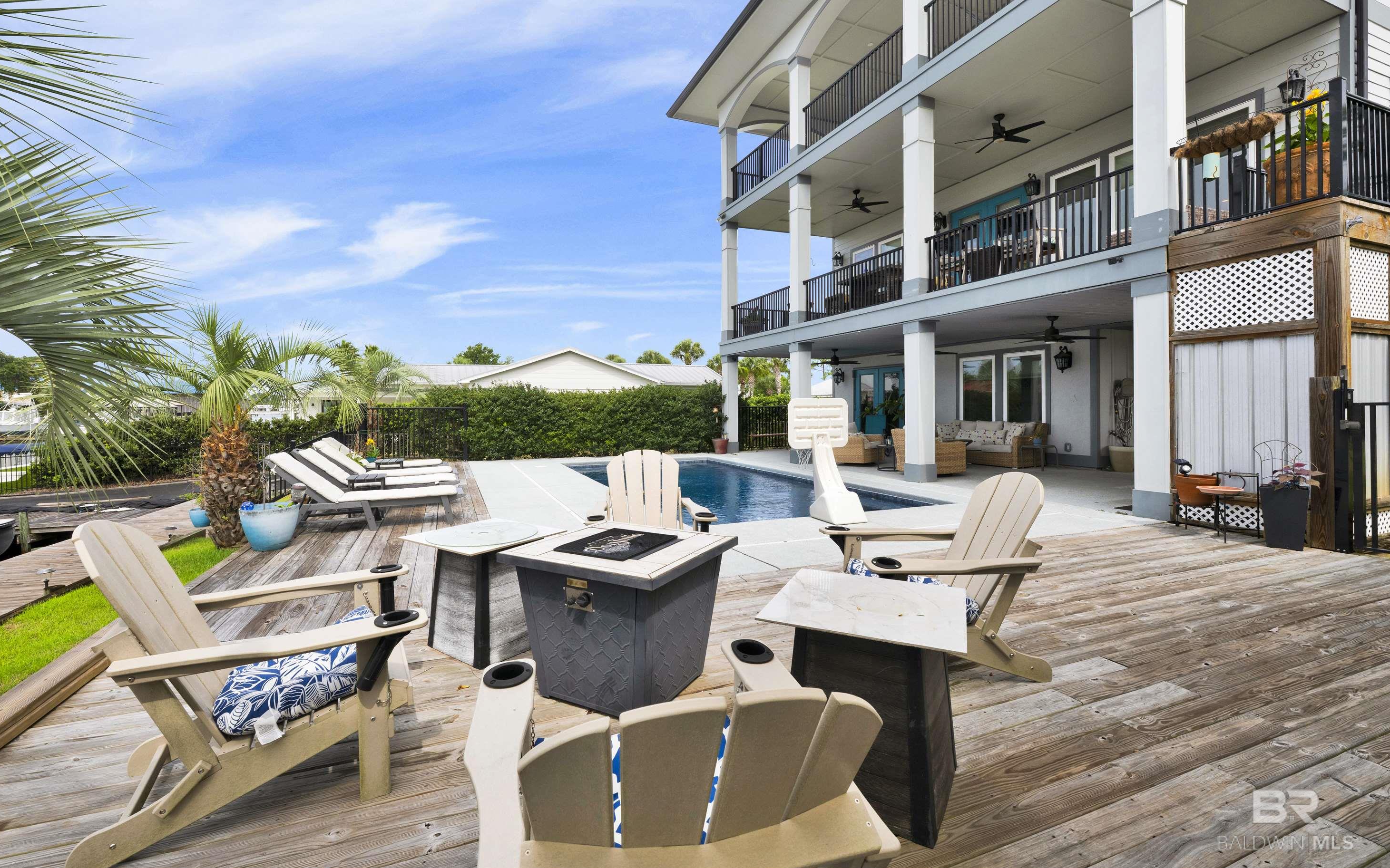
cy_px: 403
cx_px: 674
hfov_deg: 101.4
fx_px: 568
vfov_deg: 74.7
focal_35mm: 15
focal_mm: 14
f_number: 11
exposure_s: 1/400
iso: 400
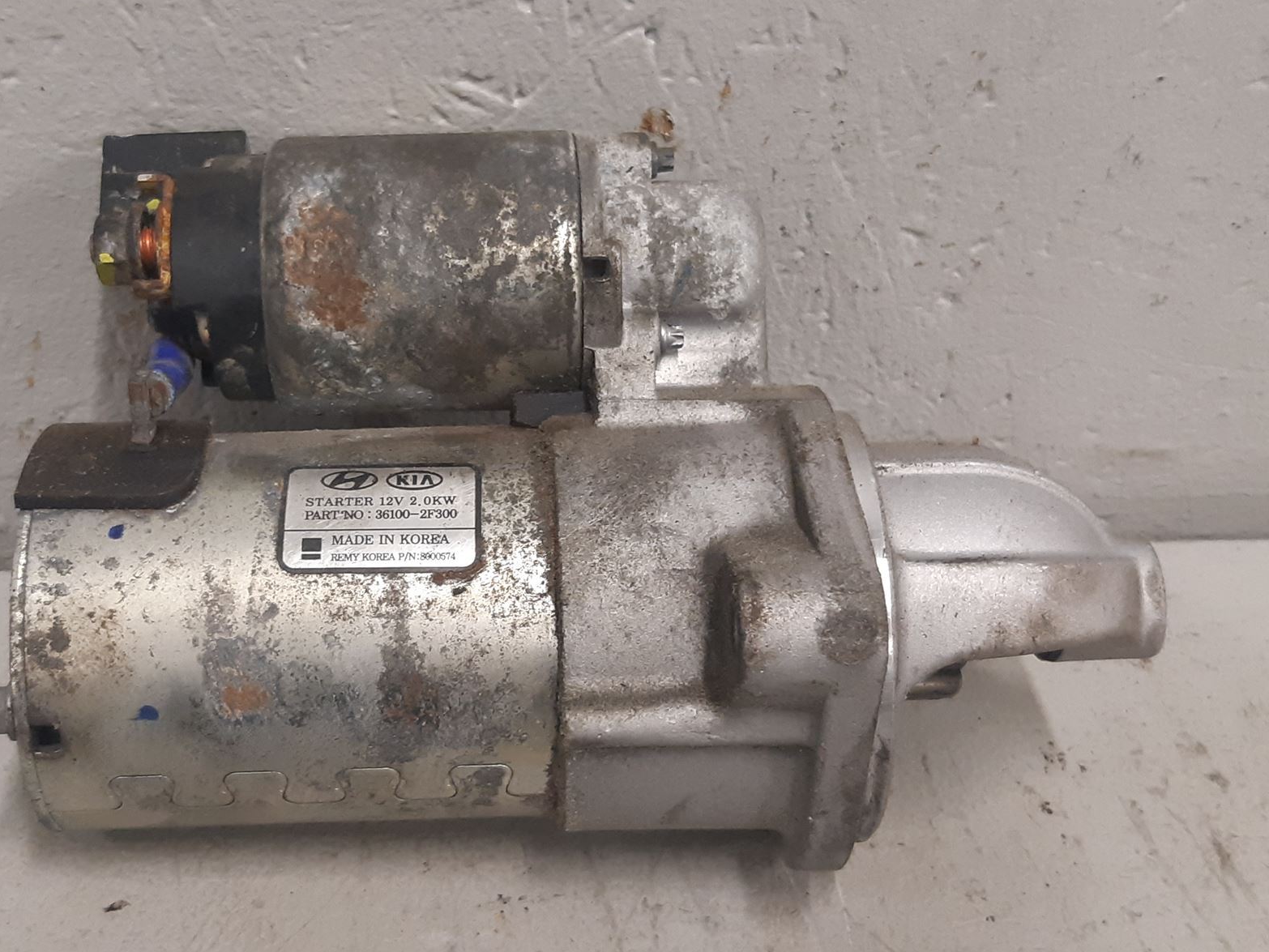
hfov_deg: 53.5
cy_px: 447
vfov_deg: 41.8
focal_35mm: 34
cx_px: 491
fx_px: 1247
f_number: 1.7
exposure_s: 1/50
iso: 160
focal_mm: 3.93
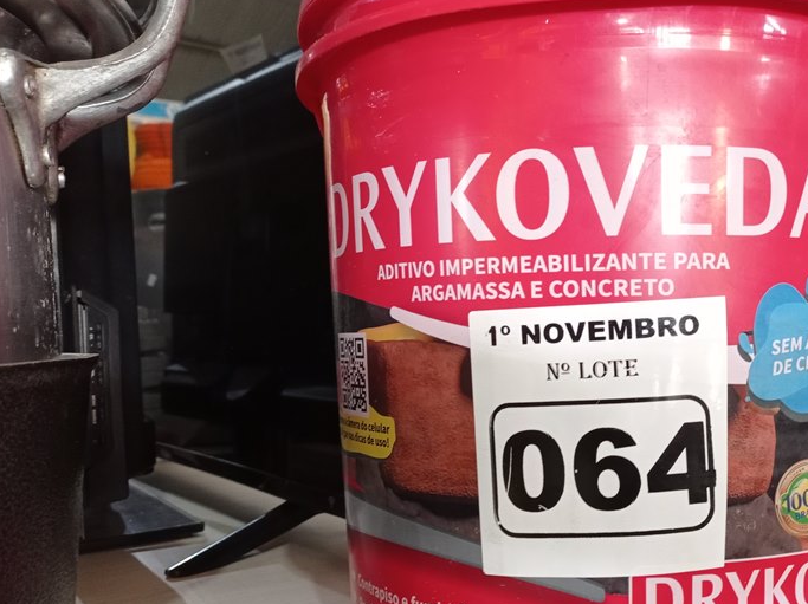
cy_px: 325
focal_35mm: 42
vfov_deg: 34.3
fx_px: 979
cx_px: 564
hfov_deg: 43.9
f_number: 1.79
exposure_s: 1/24
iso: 515
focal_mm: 4.7
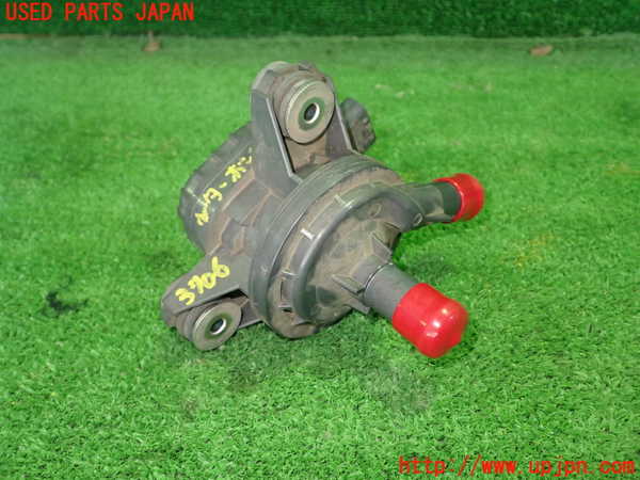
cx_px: 320
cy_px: 240
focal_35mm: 32
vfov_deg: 44.2
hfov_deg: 56.8
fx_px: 592
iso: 400
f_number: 2.4
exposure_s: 1/30
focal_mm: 5.79
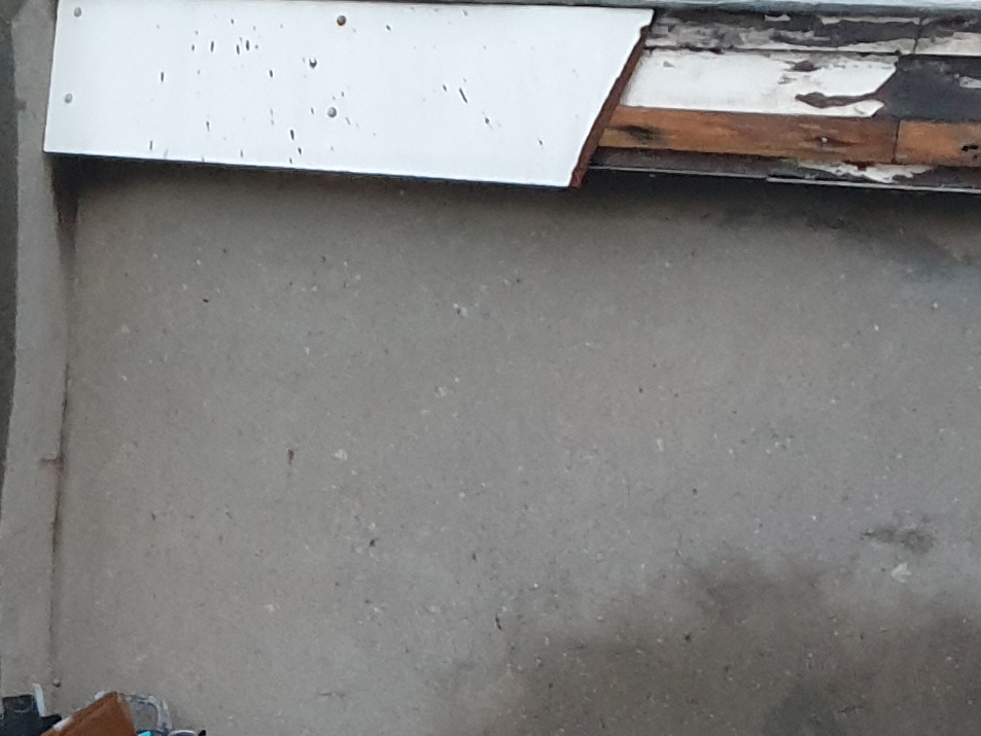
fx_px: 3118
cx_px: -471
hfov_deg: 16.4
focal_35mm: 110
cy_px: 1074
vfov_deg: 12.8
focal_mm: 4.3
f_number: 1.5
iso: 250
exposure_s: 1/31
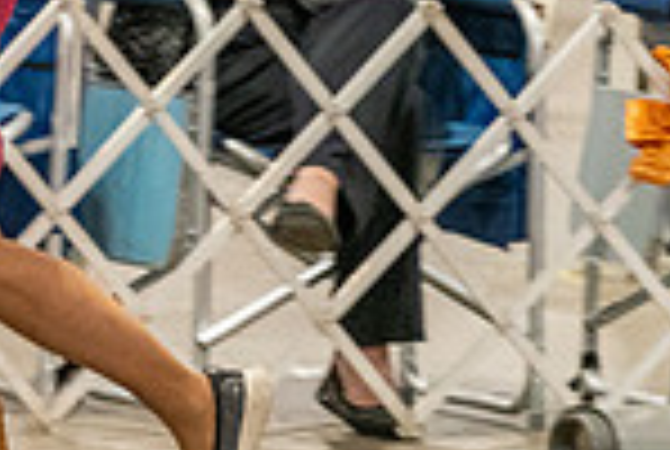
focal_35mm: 618
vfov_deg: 2.2
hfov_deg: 3.3
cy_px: -83
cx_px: -499
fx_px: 11525
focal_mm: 159
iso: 6400
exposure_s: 1/250
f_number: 3.5
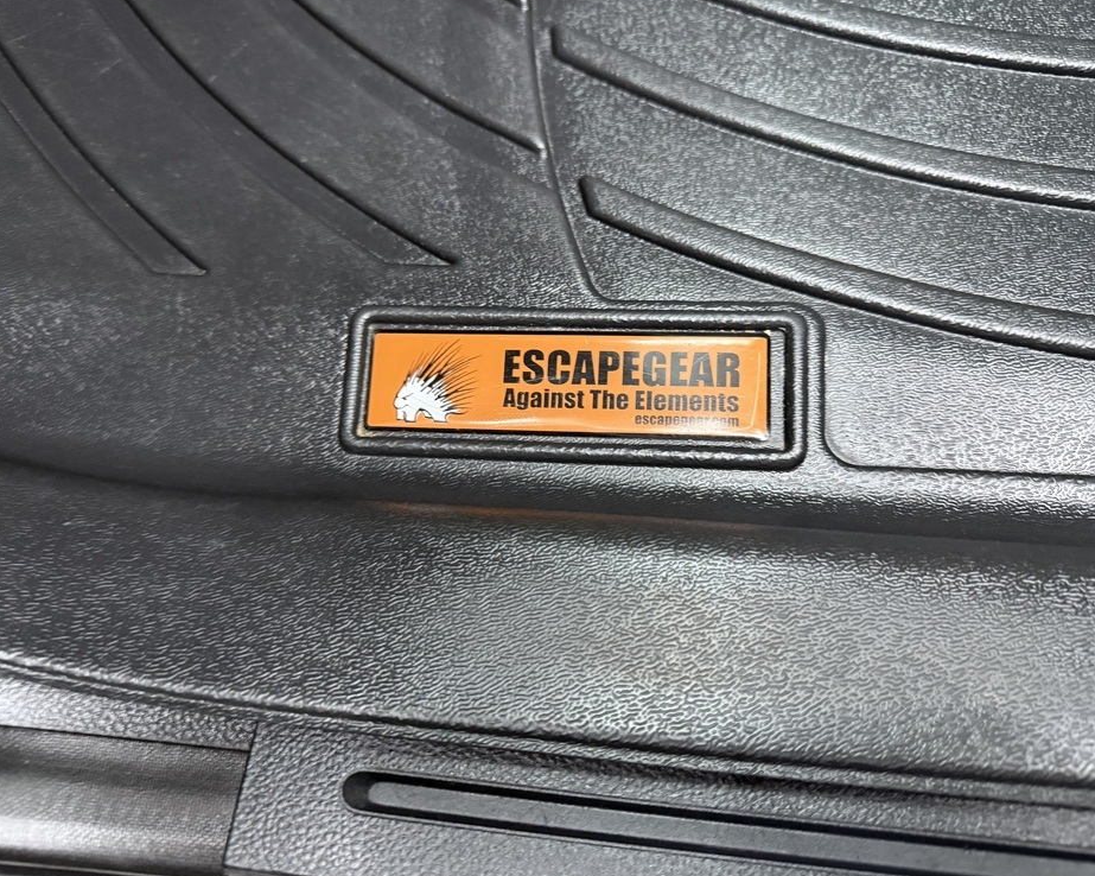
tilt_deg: -65.9
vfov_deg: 54.9
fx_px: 842
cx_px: 527
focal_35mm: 26
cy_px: 429
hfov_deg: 66.0
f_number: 1.78
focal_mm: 6.76
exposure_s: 1/33
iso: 640
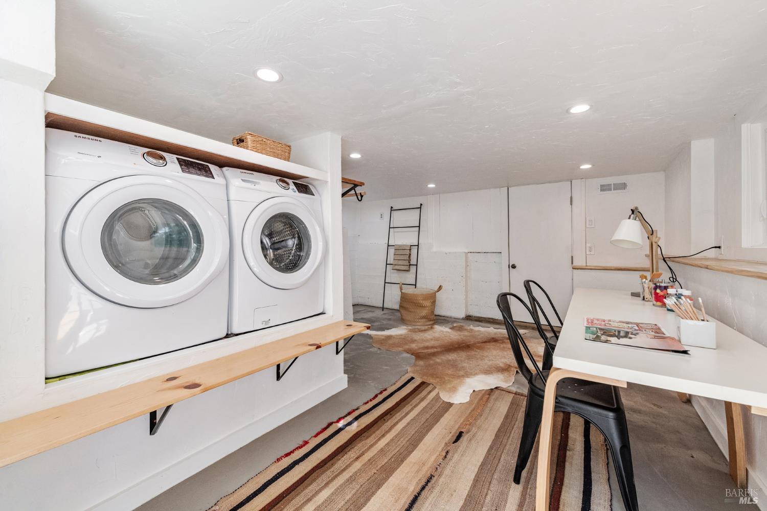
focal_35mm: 14
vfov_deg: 81.2
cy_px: 256
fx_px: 298
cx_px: 384
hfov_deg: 104.3
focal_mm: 14
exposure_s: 1/160
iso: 1250
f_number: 8
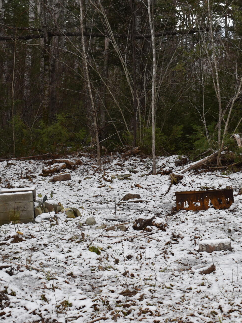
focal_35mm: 91
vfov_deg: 21.5
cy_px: 144
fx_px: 850
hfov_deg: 16.1
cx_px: 195
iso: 110
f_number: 5
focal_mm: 27
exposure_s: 1/200
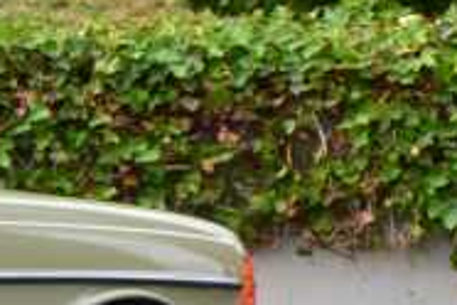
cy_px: 242
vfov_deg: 2.1
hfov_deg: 3.1
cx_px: -759
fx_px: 8200
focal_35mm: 646
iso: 400
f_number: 9
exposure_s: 1/160
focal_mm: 80
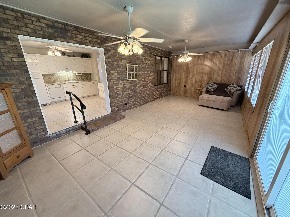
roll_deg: +1.1
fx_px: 117
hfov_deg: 102.1
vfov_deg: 85.7
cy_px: 108
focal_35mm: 14
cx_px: 145
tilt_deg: -17.7
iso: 250
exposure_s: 1/60
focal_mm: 2.22
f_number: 2.2
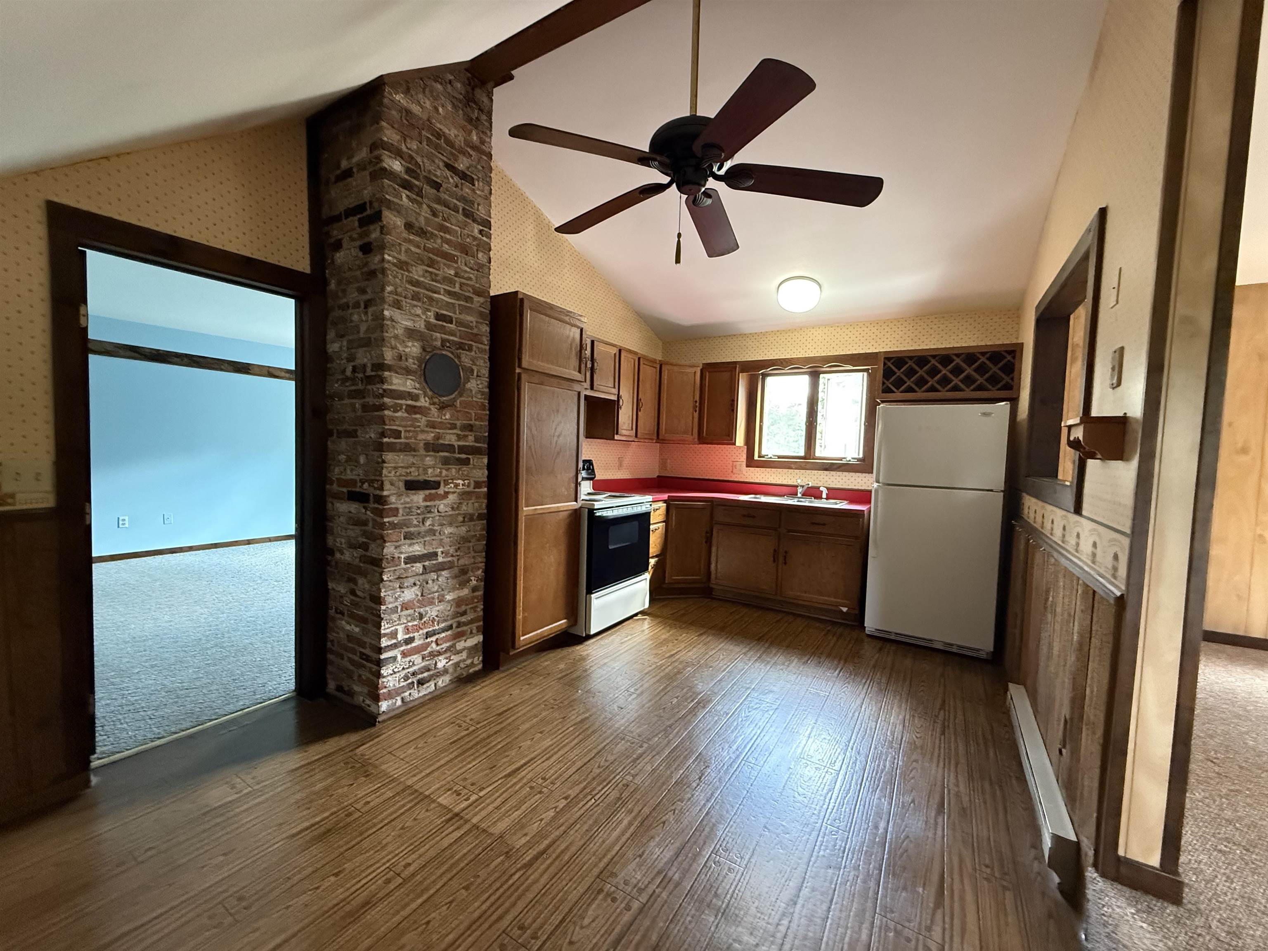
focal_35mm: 14
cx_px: 634
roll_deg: -1.9
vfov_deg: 85.7
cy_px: 476
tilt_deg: -2.6
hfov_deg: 102.1
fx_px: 513
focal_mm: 2.22
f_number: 2.2
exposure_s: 1/60
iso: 640
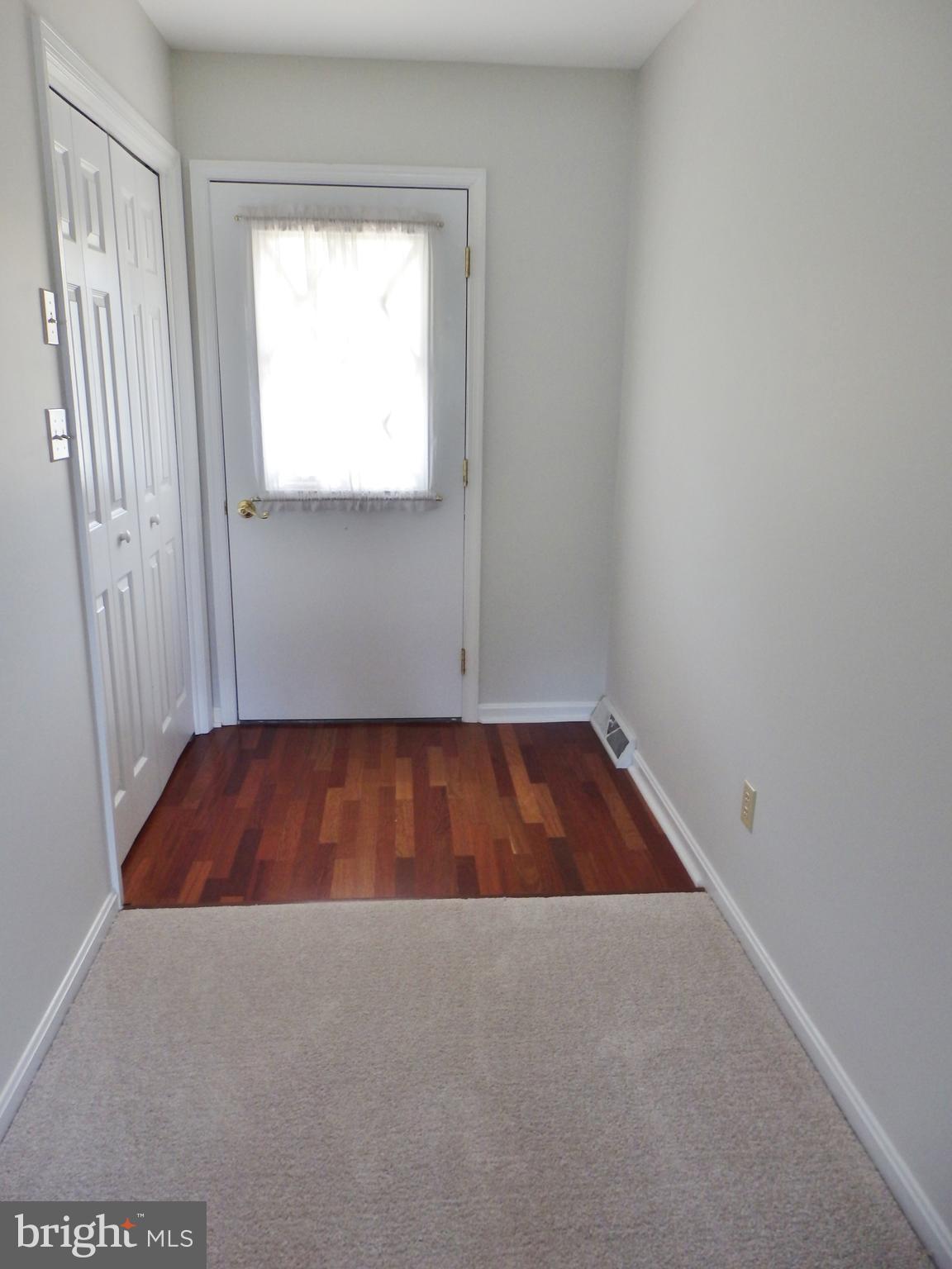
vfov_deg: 69.4
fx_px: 917
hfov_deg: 54.9
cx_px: 476
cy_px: 634
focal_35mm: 25
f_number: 3
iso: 100
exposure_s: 1/30
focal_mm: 4.5
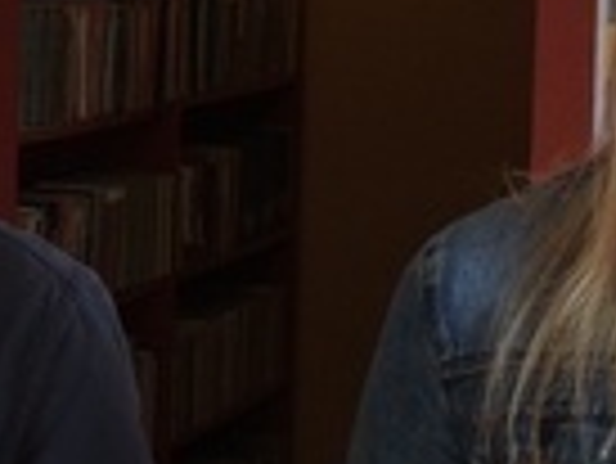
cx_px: -297
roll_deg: -0.5
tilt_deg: -6.4
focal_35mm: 169
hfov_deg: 11.2
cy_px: 180
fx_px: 3010
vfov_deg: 8.8
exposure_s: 1/33
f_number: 2.2
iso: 40
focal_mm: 4.15
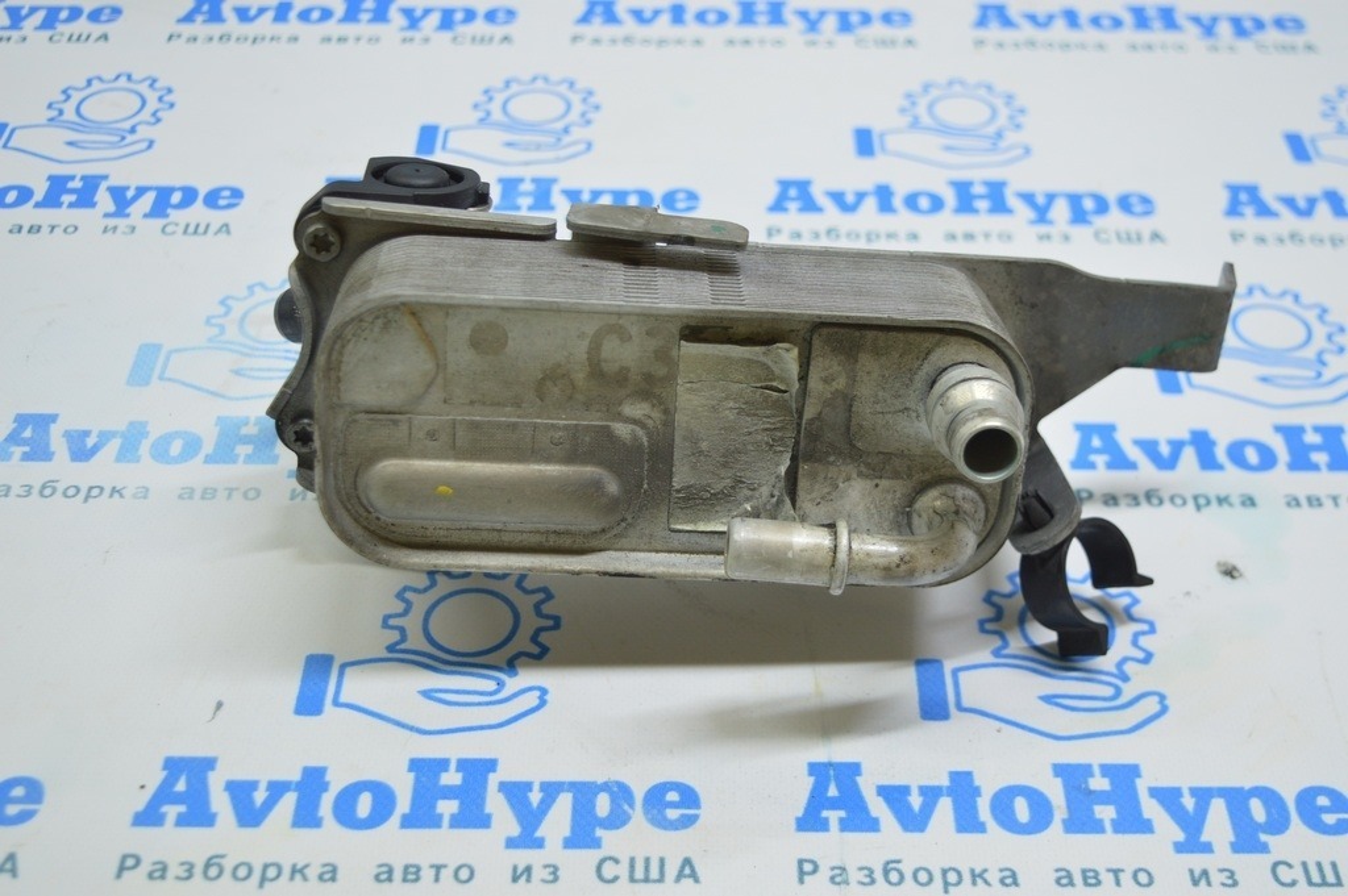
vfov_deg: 26.4
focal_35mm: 51
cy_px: 448
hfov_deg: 38.9
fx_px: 1908
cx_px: 674
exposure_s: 1/40
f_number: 4.5
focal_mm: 34
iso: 400
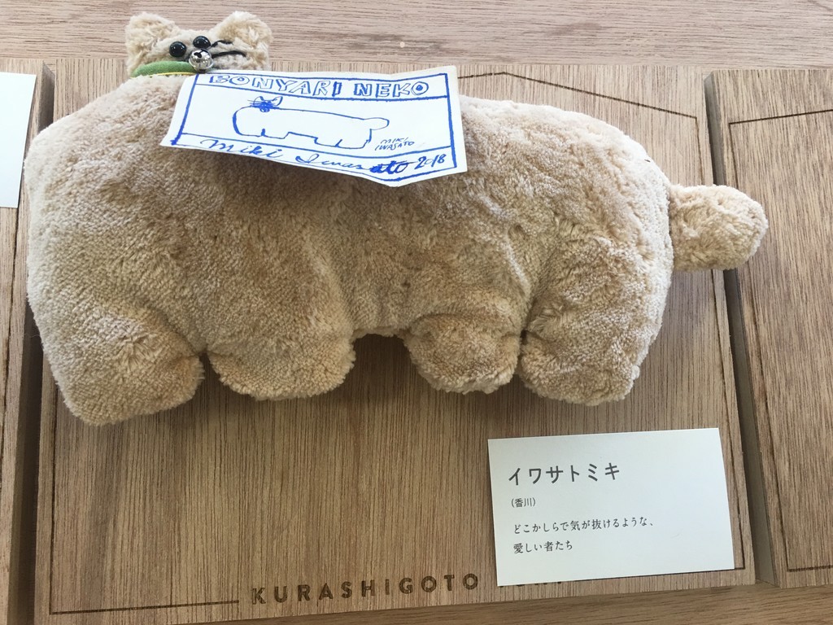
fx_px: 698
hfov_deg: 61.7
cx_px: 416
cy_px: 312
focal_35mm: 29
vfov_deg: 48.2
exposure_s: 1/30
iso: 32
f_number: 2.2
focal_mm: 4.15
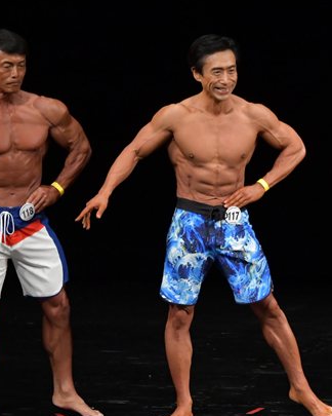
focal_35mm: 458
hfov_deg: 3.4
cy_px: 225
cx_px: 77
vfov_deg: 4.2
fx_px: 5625
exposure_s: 1/400
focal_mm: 170
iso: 3200
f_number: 5.6
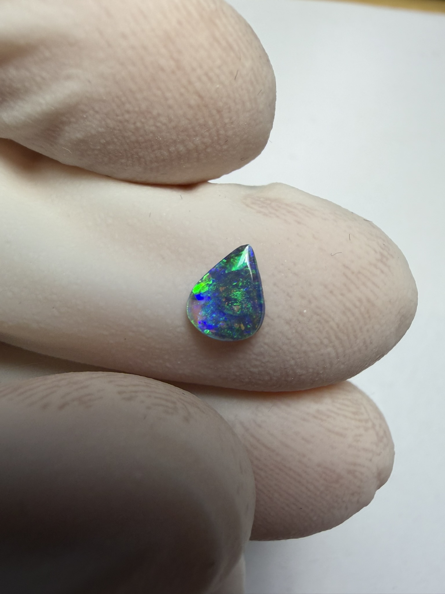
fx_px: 446
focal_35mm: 26
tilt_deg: -70.9
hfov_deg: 53.1
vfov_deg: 67.3
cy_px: 297
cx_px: 222
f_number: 2.2
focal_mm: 2.22
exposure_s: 1/100
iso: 40
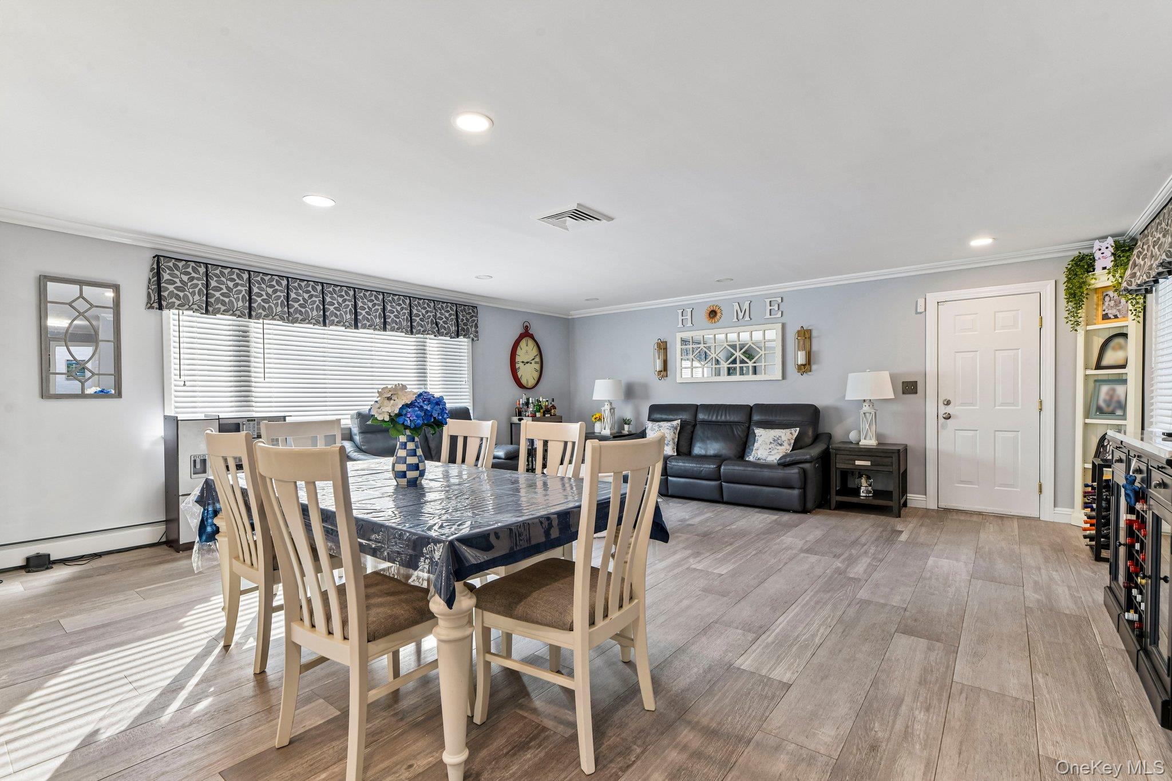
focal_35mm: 16
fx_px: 521
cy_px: 390
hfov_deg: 96.7
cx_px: 586
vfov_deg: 73.7
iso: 250
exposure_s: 1/15
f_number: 9
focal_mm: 16
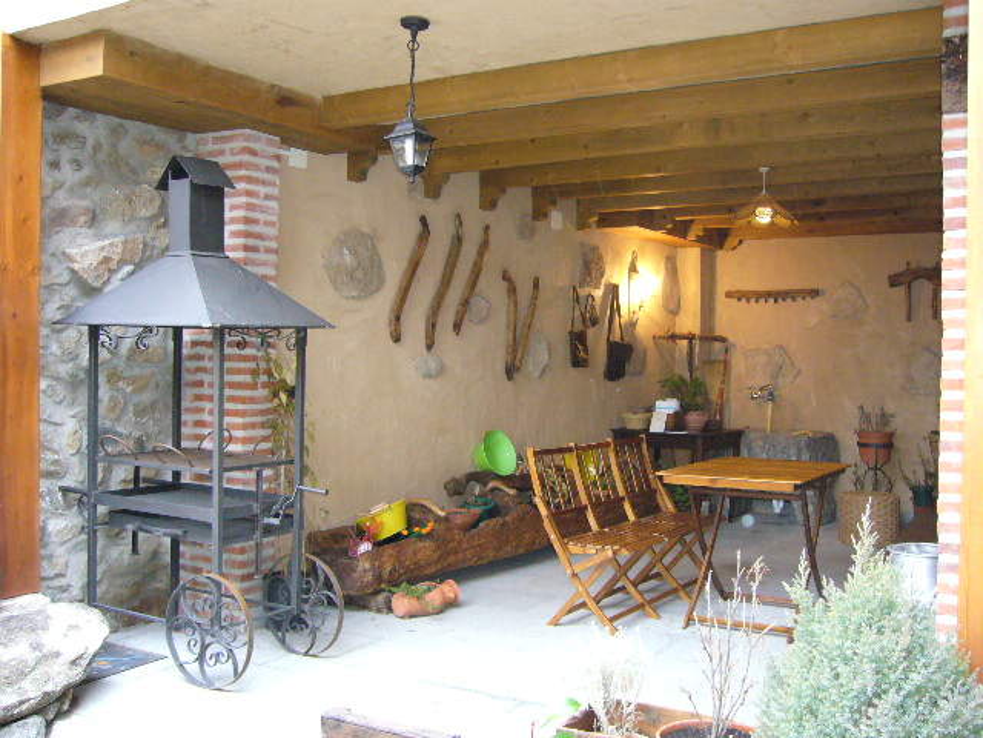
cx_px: 492
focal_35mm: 35
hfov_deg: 52.6
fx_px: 994
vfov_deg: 40.7
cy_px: 369
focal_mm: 5.8
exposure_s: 1/30
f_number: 2.8
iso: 320
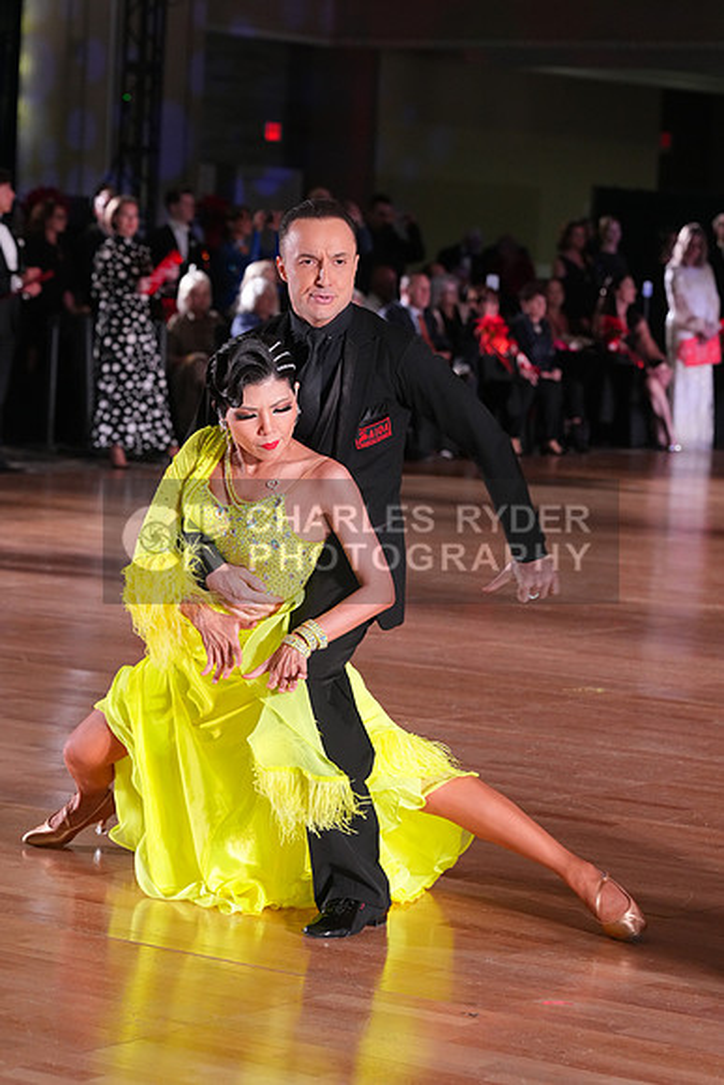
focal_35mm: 117
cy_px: 542
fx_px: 3527
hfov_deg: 11.7
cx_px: 362
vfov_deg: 17.5
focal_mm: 117
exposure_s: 1/200
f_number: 5.6
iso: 4000
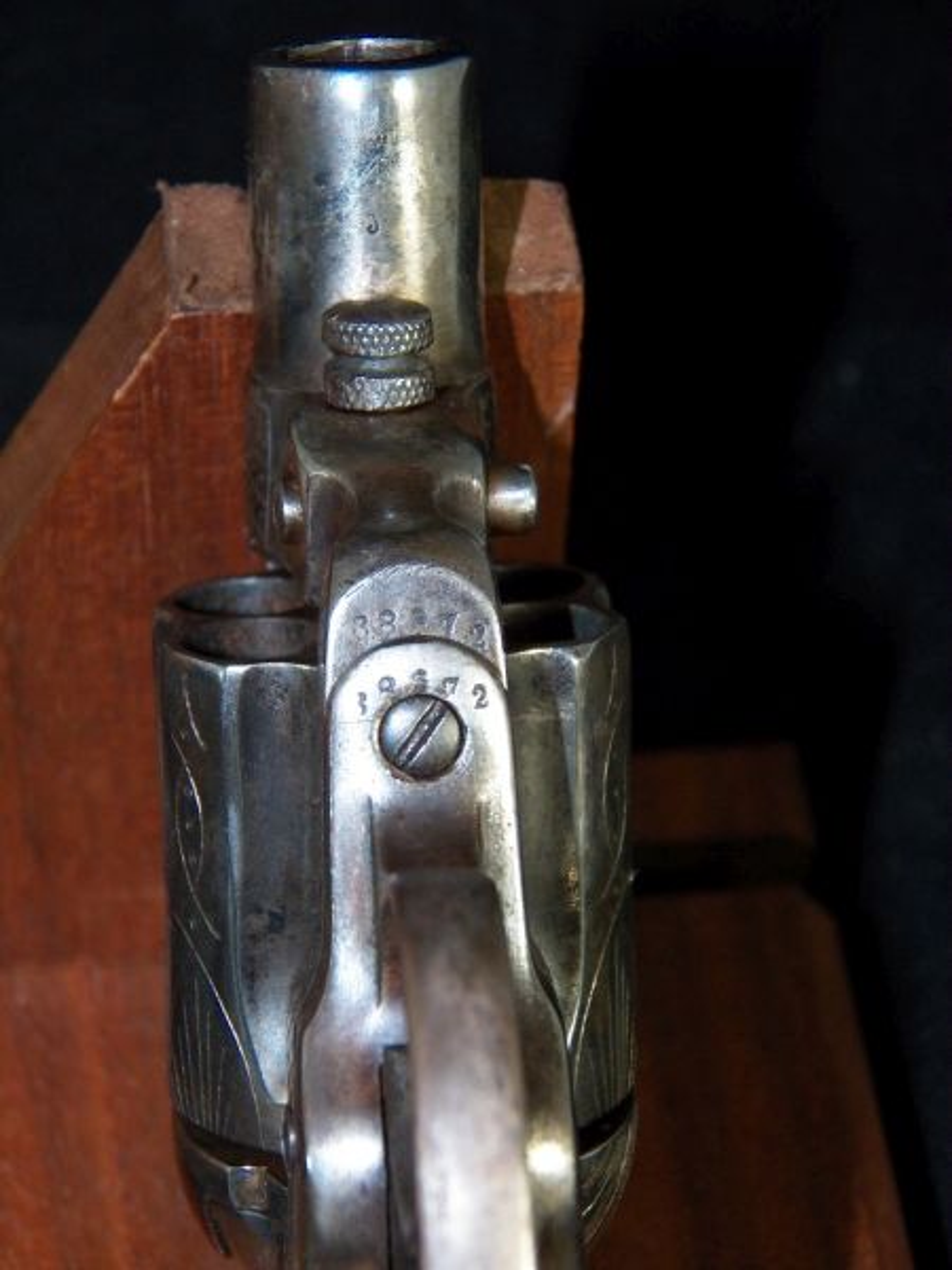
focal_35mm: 113
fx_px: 4144
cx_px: 476
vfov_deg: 17.4
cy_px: 635
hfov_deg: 13.1
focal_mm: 20.2
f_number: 3.6
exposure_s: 1/50
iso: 400
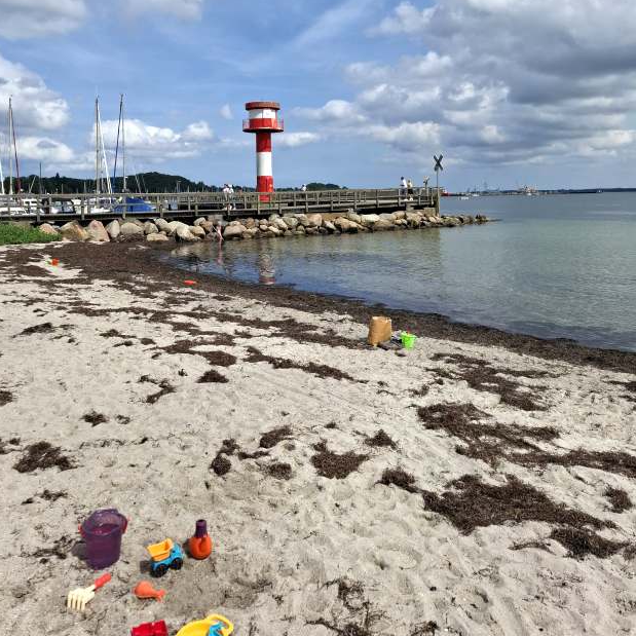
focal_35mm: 28
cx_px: 308
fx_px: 582
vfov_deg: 55.9
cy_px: 203
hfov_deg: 57.3
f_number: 1.8
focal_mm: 5.54
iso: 50
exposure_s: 1/2817
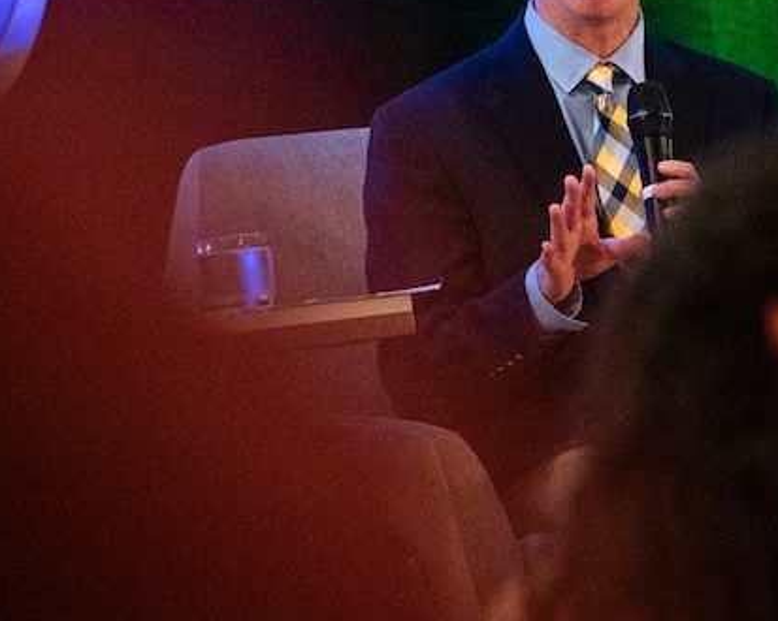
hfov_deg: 3.1
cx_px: 780
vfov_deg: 2.4
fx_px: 14568
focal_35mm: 633
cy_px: 94
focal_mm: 155
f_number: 2.8
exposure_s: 1/400
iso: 3200
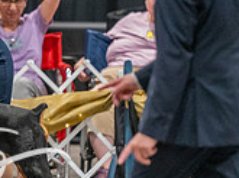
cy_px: 20
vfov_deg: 2.2
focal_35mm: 678
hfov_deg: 2.9
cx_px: -74
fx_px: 4671
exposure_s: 1/250
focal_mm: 200
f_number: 2.8
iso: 6400
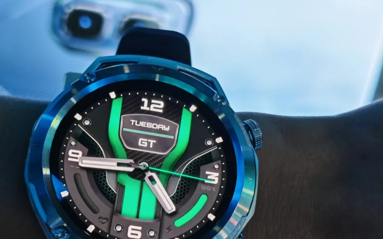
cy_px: 184
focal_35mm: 65
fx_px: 678
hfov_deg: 31.4
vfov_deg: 19.8
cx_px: 149
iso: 50
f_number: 1.6
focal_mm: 5.4
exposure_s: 1/100
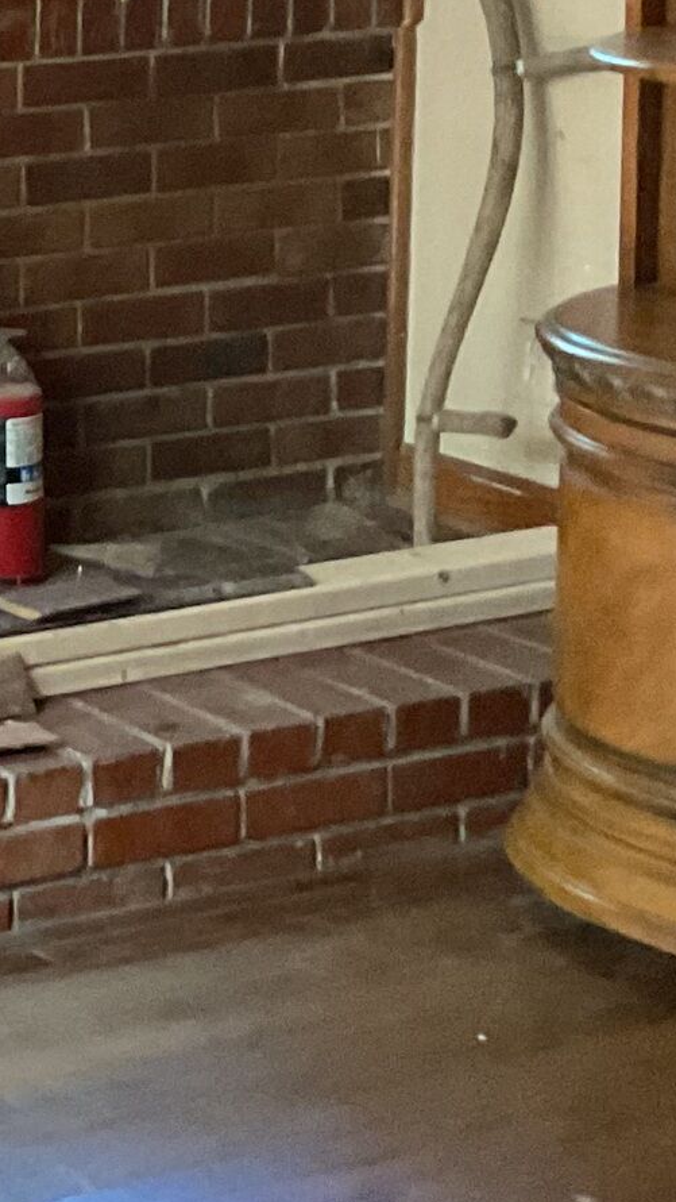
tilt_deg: -12.1
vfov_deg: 19.4
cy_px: 226
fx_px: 3471
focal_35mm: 109
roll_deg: +1.3
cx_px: -572
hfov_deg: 10.4
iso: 320
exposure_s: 1/40
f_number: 1.8
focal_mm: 3
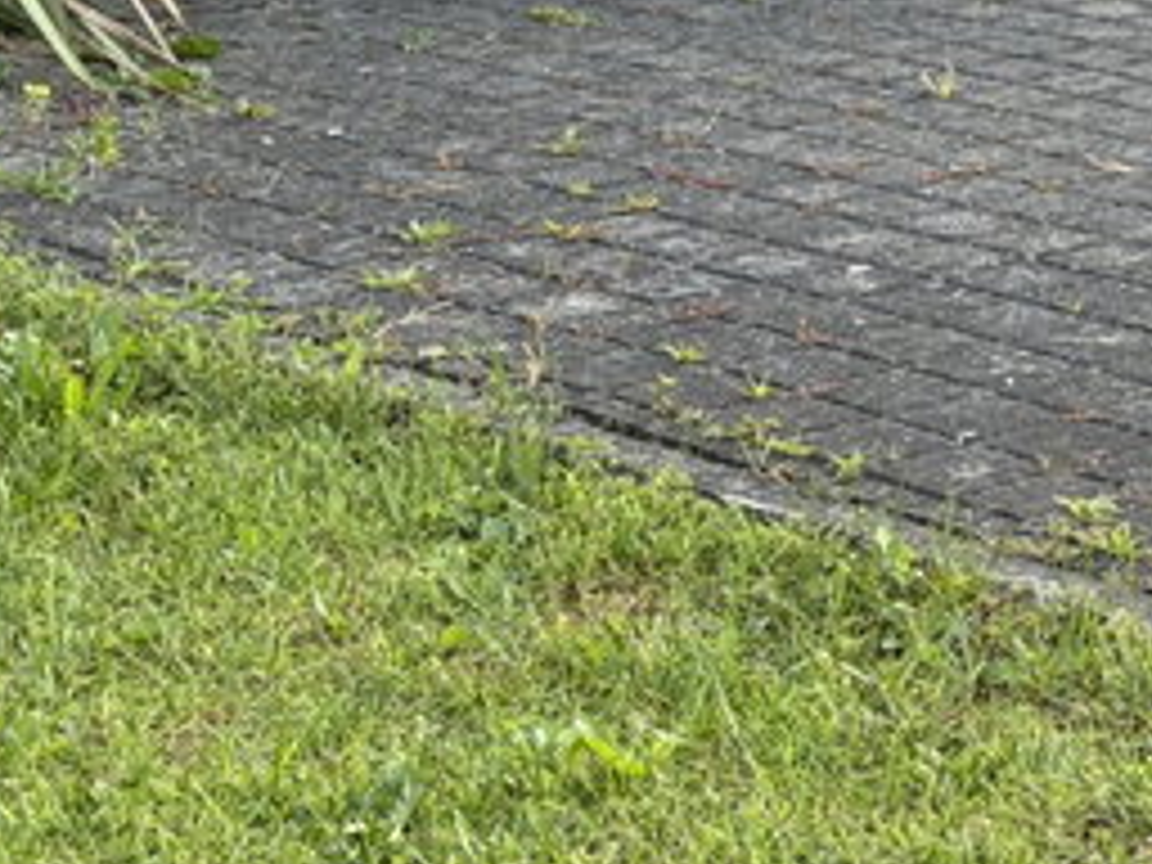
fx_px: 4792
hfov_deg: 13.1
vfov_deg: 10.1
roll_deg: -0.8
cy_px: -297
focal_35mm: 144
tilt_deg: -6.1
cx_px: 1660
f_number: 1.78
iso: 100
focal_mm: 6.76
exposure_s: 1/530
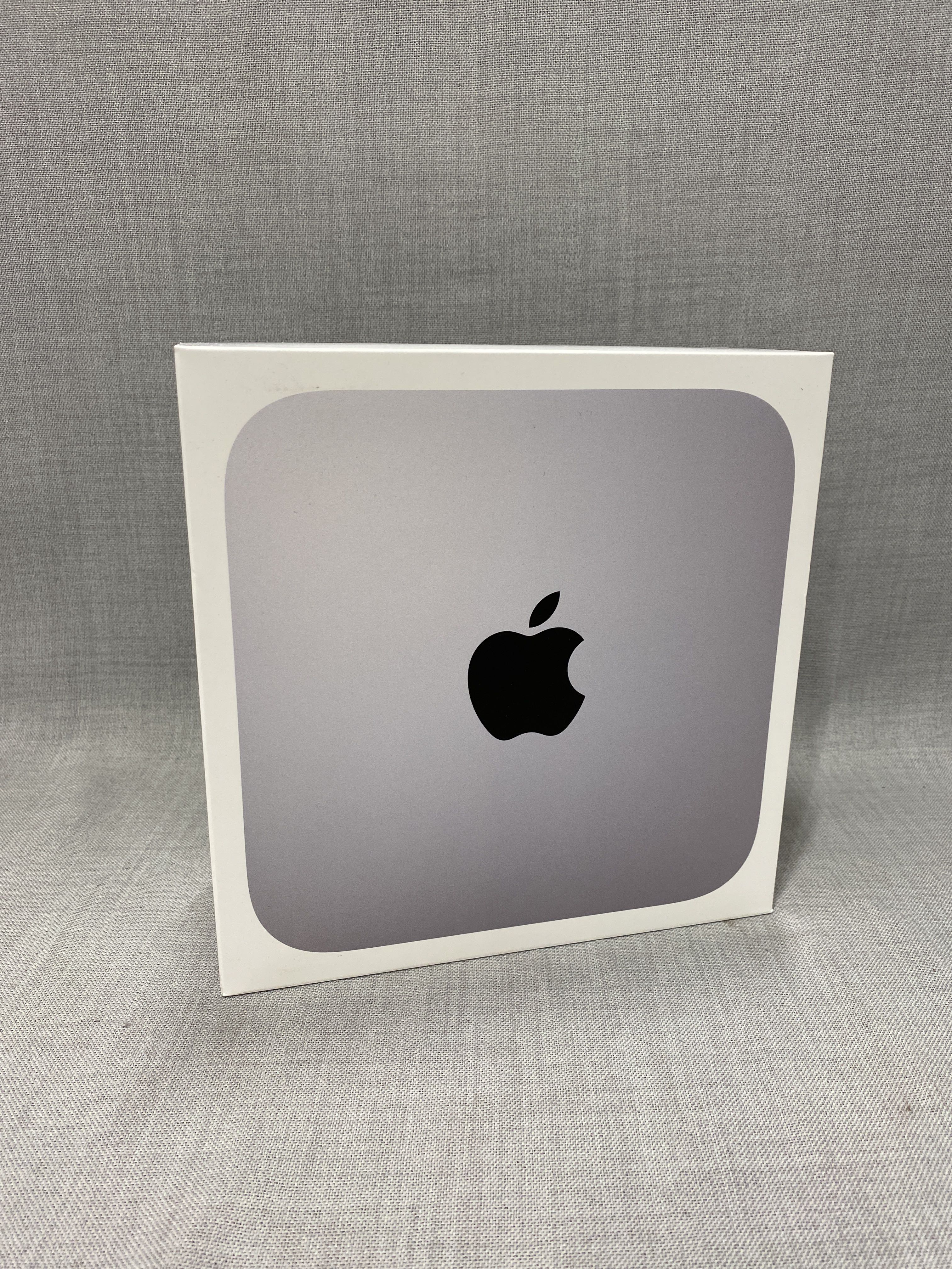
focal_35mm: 26
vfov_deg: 67.3
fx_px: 953
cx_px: 476
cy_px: 634
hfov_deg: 53.1
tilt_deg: -15.4
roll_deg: -0.1
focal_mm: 4.25
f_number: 1.8
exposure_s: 1/100
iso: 100
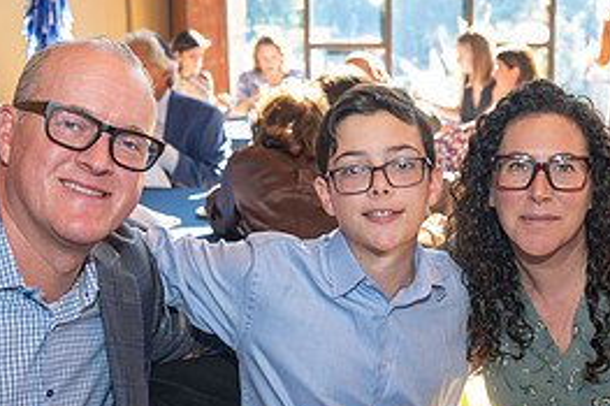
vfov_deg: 18.2
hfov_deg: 27.3
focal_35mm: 74
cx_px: 350
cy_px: 333
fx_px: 1253
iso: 800
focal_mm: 33.5
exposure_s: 1/160
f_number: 4.5
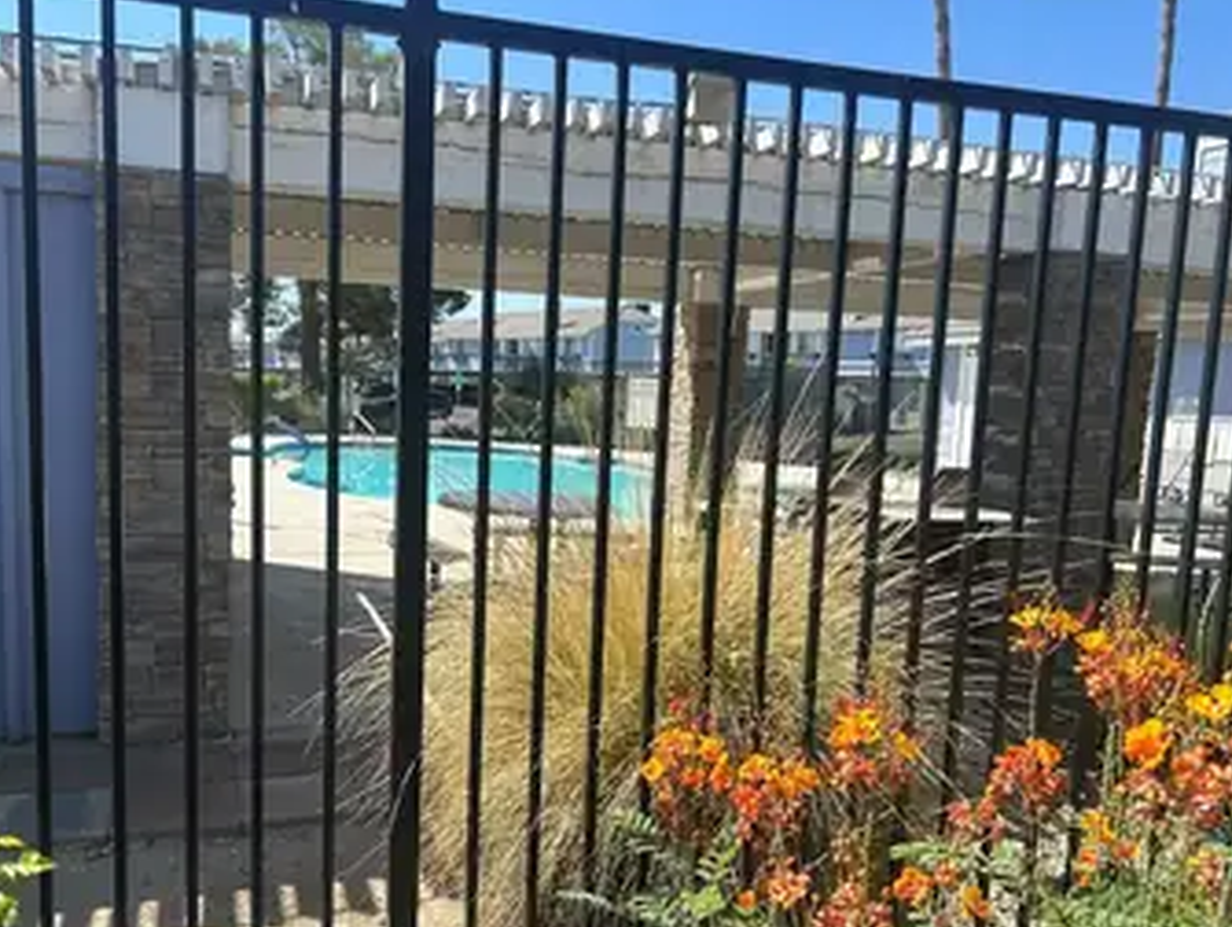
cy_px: 526
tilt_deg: -8.2
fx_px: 1104
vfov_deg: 45.4
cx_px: 552
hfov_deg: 58.2
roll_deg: -2.2
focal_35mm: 31
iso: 50
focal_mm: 5.7
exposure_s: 1/2571
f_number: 1.5
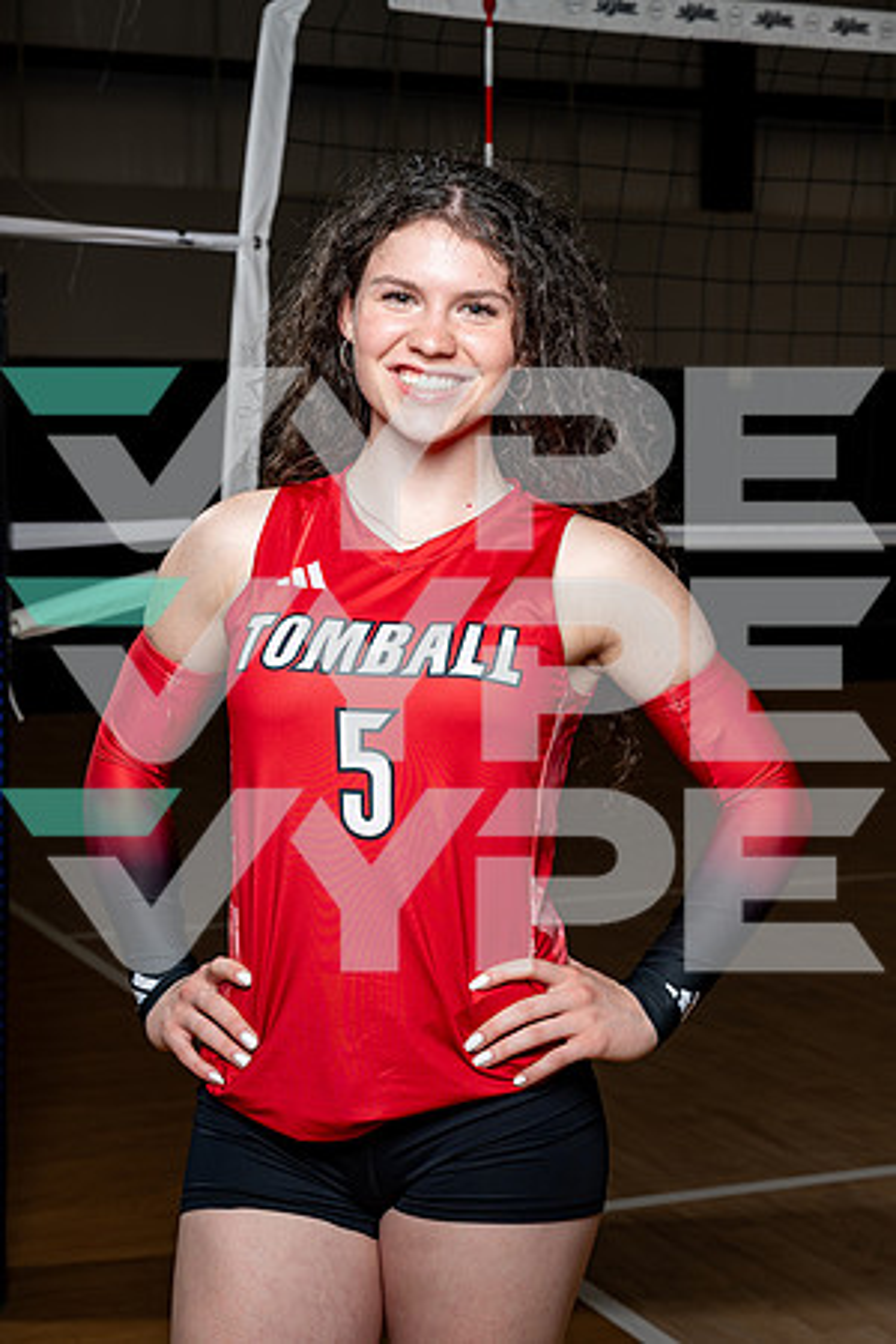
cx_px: 448
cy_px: 672
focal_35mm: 69
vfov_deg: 29.2
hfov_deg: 19.7
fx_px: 2576
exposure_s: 1/250
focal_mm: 69
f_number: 8
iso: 100
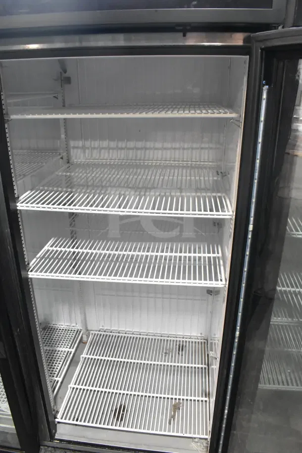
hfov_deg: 47.9
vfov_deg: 67.4
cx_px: 151
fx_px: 340
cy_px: 226
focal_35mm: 27
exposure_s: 1/160
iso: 6400
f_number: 6.3
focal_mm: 18
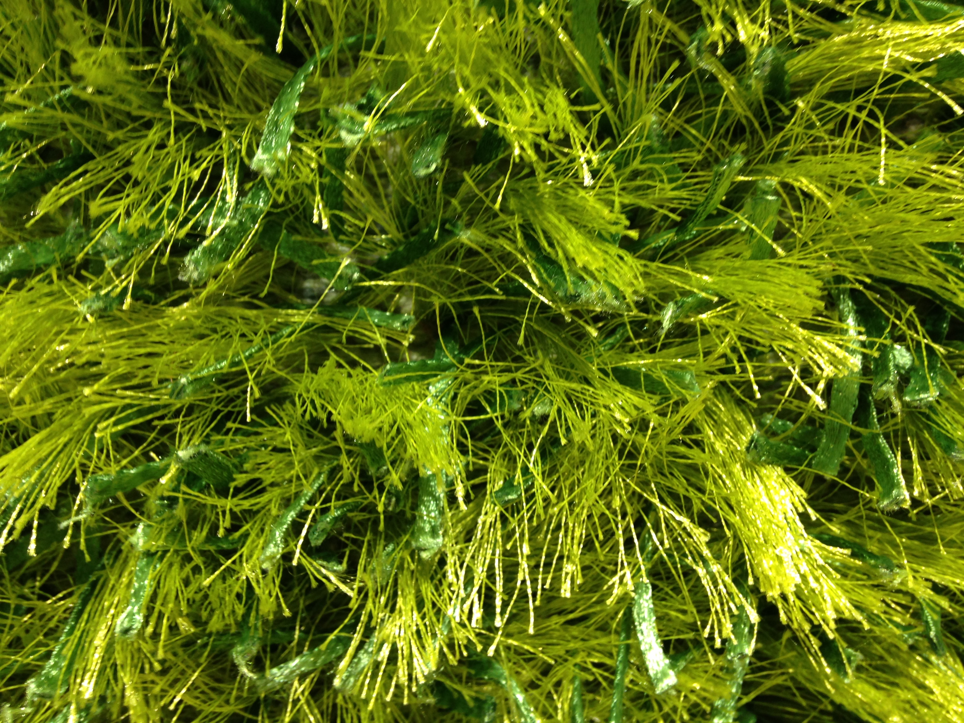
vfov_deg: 42.9
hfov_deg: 55.4
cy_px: 362
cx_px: 482
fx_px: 919
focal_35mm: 33
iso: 50
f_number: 2.4
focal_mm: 4.12
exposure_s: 1/24
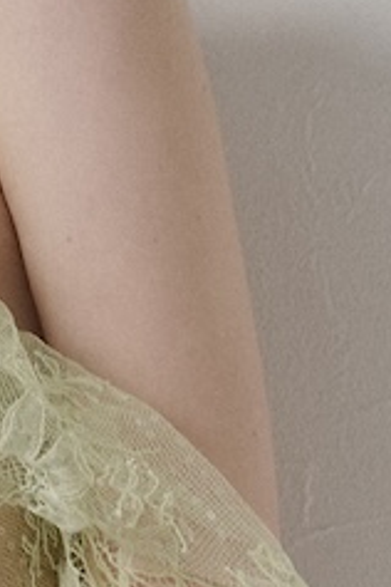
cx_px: -280
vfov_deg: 5.5
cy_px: 1053
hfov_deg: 3.7
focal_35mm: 372
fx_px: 6060
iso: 320
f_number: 5
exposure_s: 1/160
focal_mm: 49
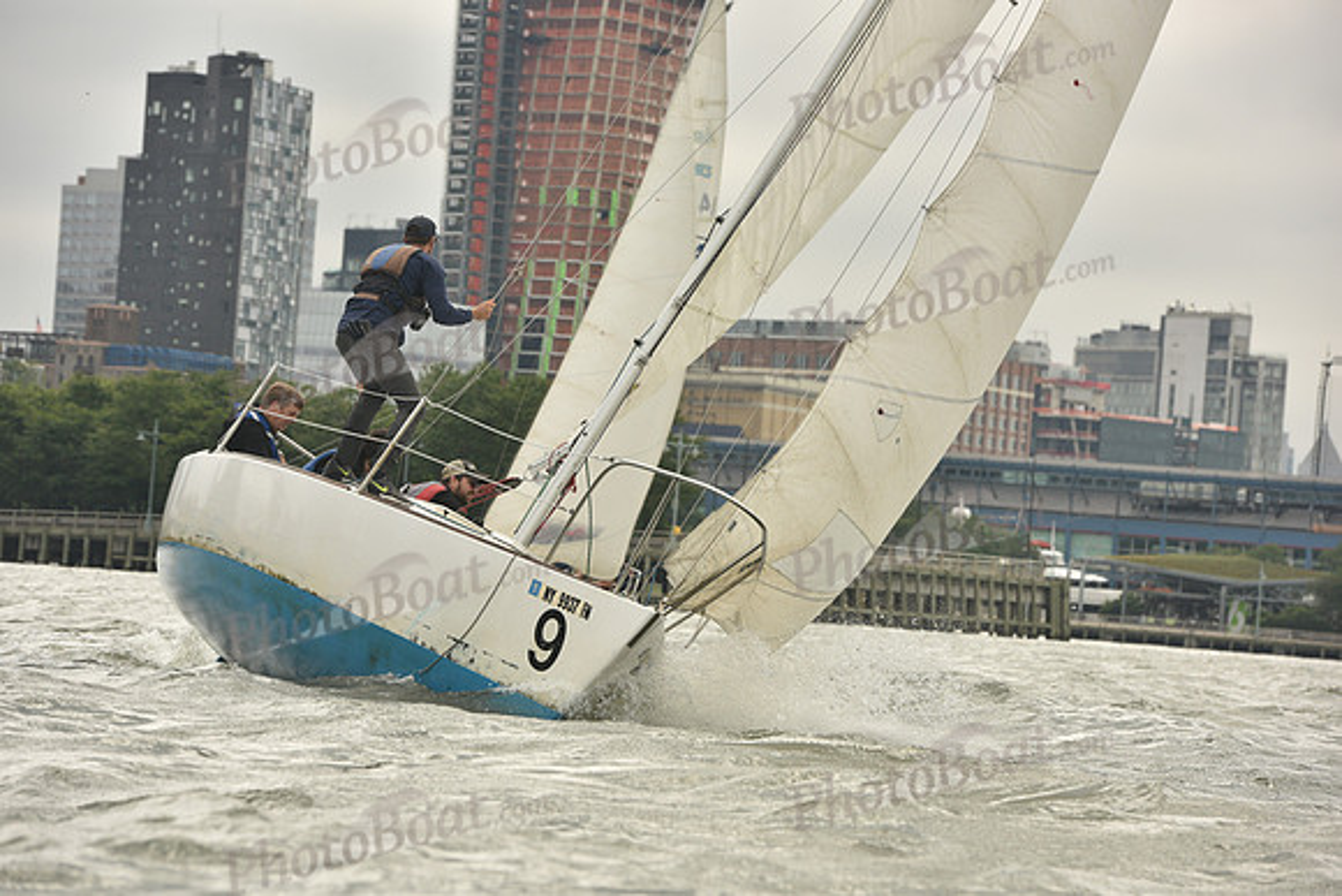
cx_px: 671
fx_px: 5966
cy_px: 448
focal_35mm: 160
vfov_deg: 8.6
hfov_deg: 12.8
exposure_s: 1/1250
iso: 320
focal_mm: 160
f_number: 9
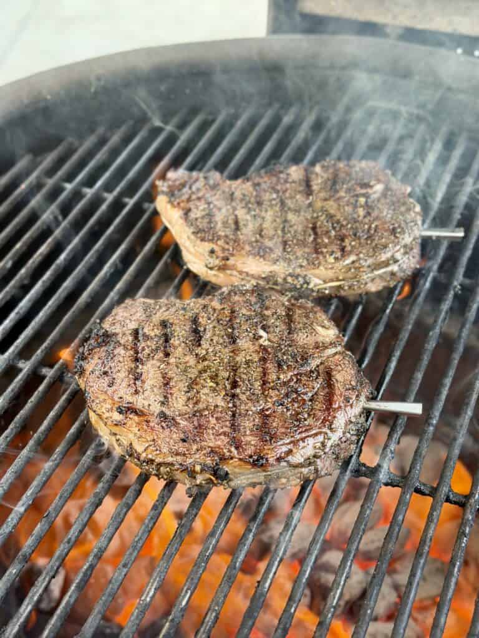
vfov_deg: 39.7
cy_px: 319
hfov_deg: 30.3
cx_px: 240
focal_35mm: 48
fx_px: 886
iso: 80
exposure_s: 1/180
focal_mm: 6.76
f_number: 1.78
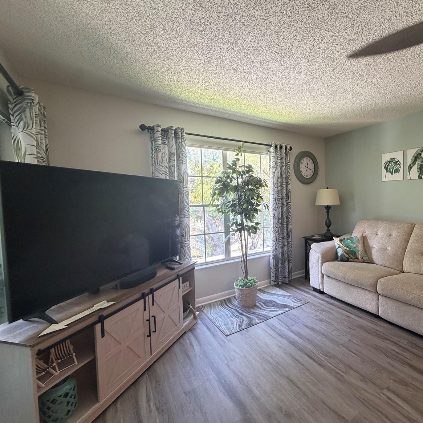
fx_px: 235
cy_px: 210
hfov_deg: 81.6
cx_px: 276
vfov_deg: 84.0
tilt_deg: -3.3
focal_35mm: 17
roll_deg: -0.2
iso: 320
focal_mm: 2.22
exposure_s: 1/89
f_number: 2.2
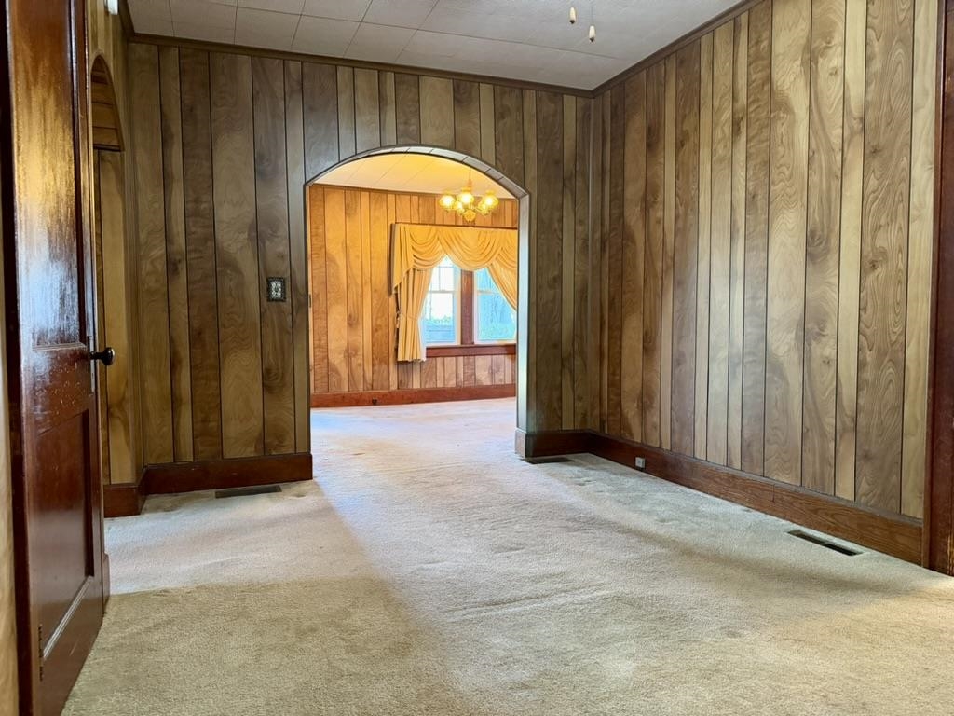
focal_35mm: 24
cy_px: 358
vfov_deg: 56.8
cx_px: 477
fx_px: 661
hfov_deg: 71.6
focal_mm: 6.76
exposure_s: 1/60
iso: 800
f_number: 1.78
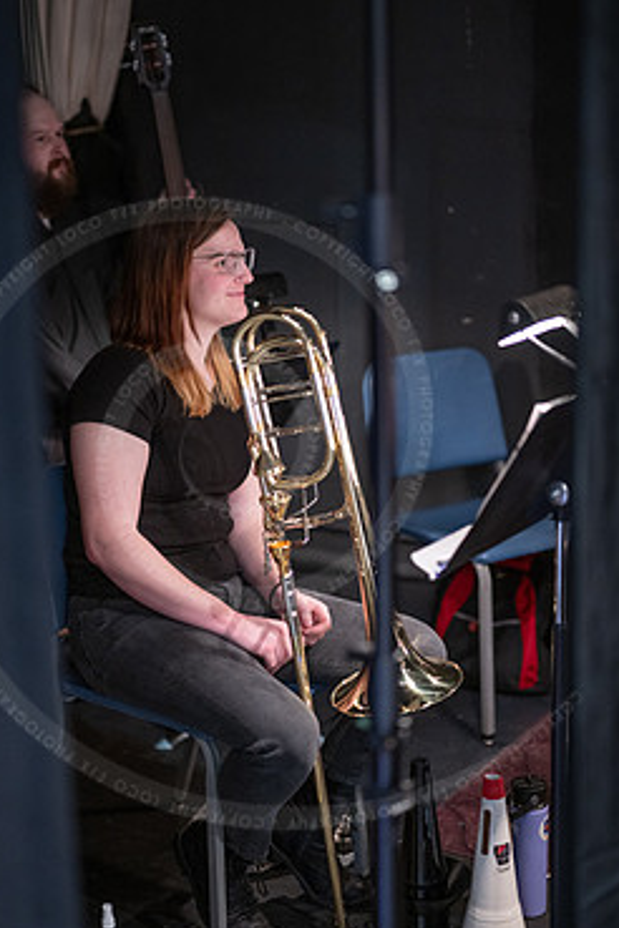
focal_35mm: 61
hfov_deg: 22.2
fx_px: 1573
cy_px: 503
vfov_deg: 32.9
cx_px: 259
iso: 800
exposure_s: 1/160
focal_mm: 50
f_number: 1.2
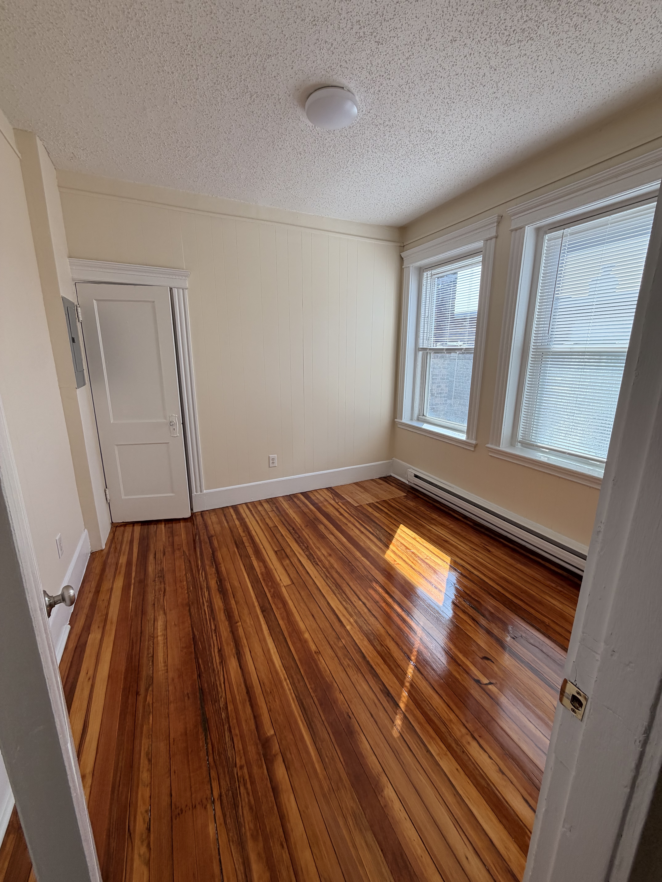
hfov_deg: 85.7
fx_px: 357
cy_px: 441
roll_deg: -0.4
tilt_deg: -14.9
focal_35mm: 14
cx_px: 331
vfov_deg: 102.1
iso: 50
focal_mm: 2.22
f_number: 2.2
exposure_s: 1/184
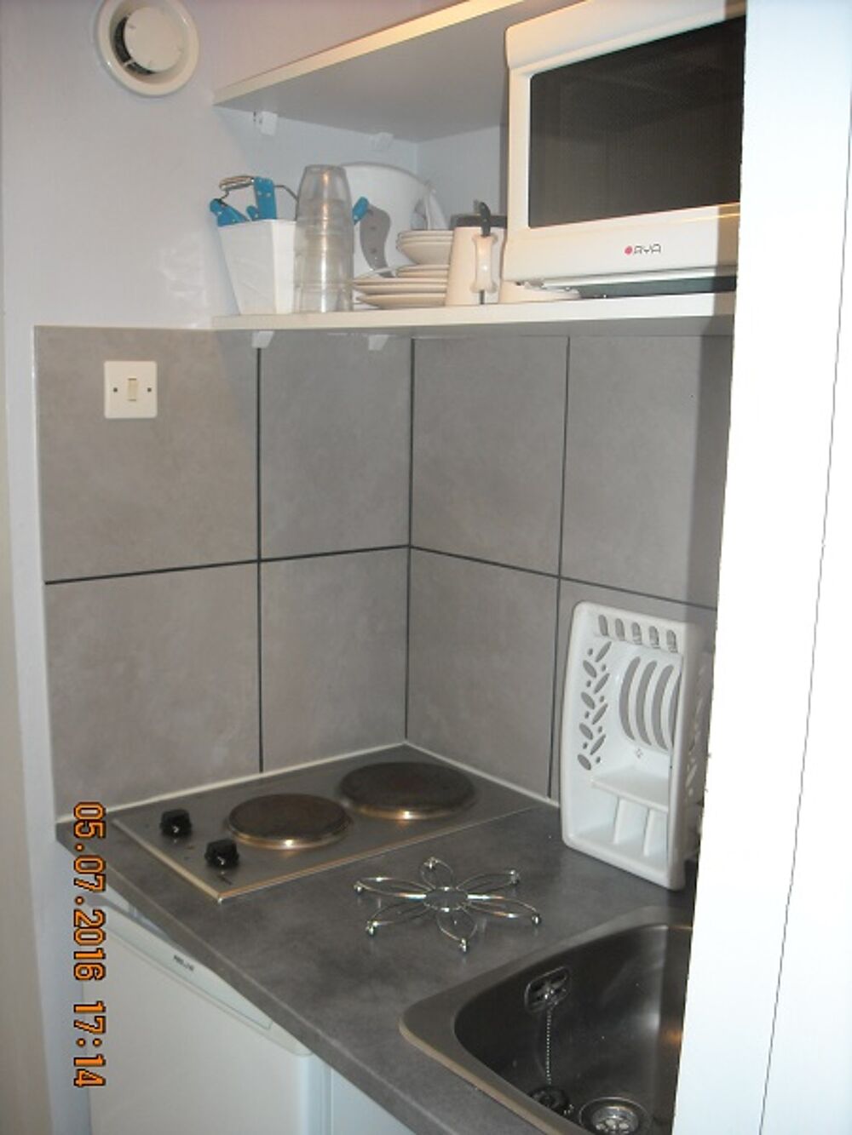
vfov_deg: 52.6
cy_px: 568
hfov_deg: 40.7
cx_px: 426
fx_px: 1148
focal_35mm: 35
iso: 200
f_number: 2.8
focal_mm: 5.7
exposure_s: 1/60
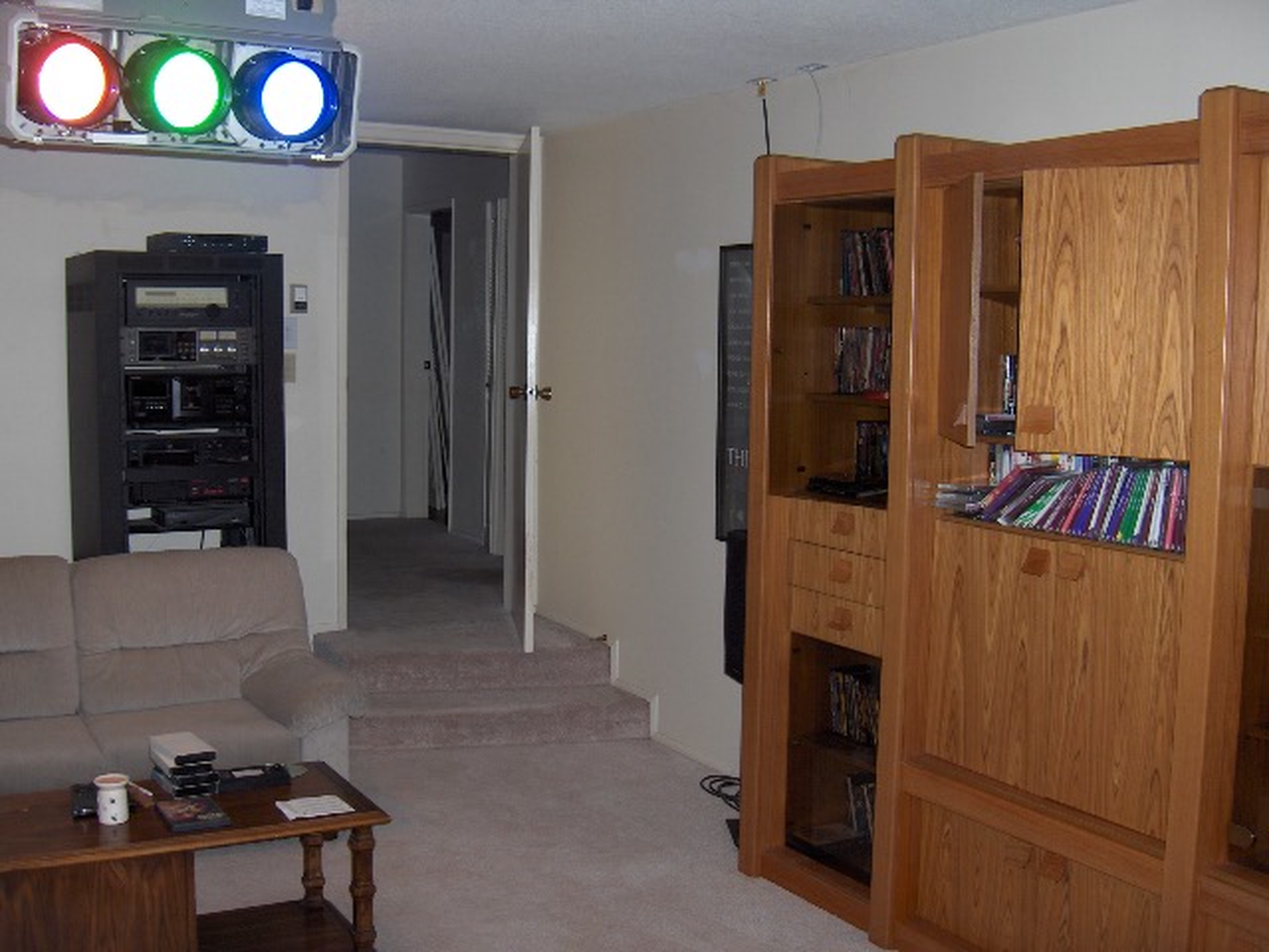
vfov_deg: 36.8
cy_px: 476
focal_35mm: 39
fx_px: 1430
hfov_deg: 47.9
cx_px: 634
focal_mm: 8
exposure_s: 1/60
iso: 100
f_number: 2.8
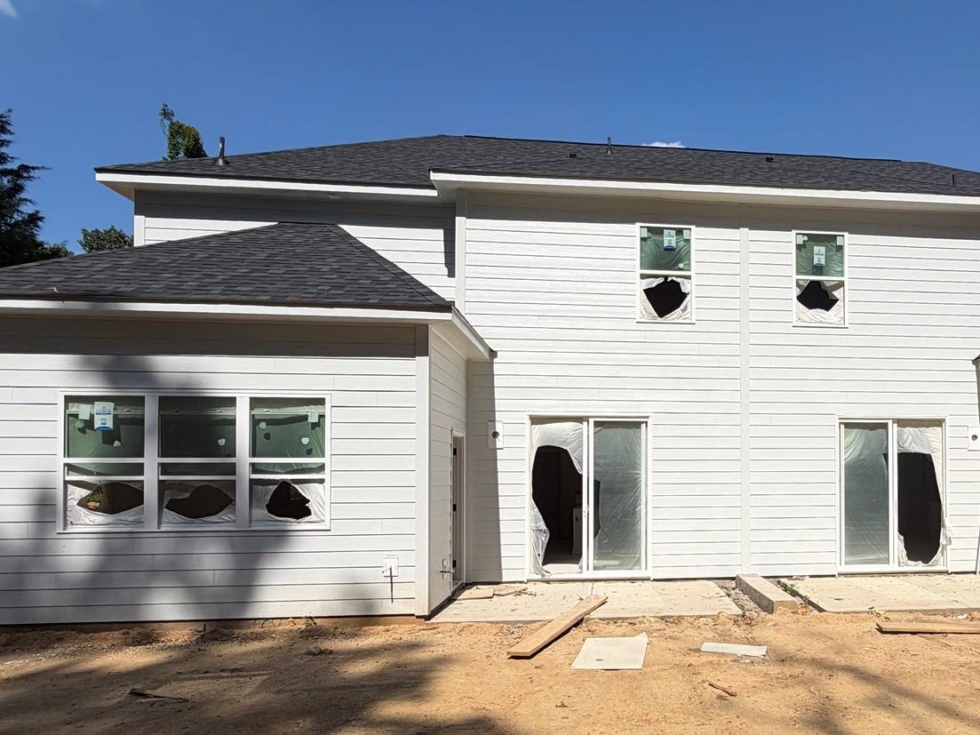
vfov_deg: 52.5
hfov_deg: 64.5
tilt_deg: +1.8
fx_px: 736
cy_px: 462
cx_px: 697
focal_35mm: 26
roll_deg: +0.7
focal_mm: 2.22
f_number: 2.2
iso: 20
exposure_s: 1/1464
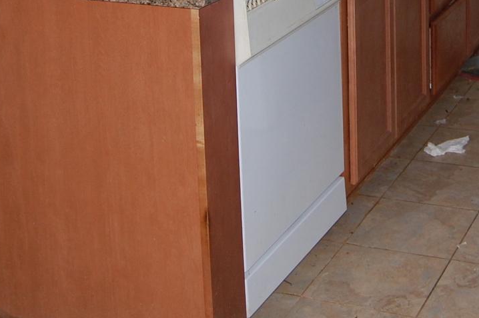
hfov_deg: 26.2
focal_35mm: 77
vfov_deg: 16.5
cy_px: -124
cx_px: 322
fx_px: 1023
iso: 400
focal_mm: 18
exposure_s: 1/60
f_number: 3.5
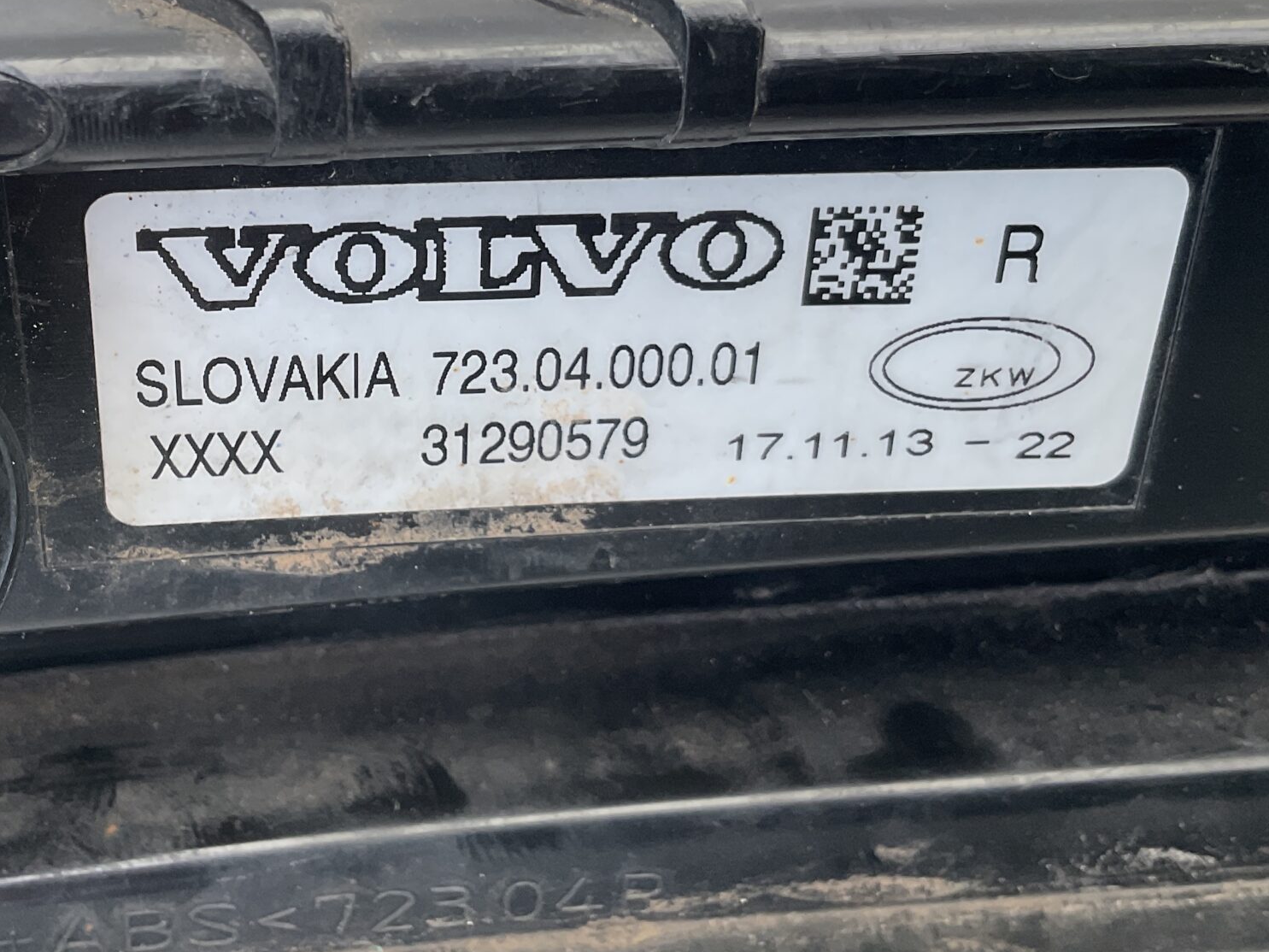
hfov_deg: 38.0
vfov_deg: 28.7
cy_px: 241
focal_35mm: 50
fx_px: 1833
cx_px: 478
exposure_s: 1/251
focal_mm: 3
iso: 16
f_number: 1.8
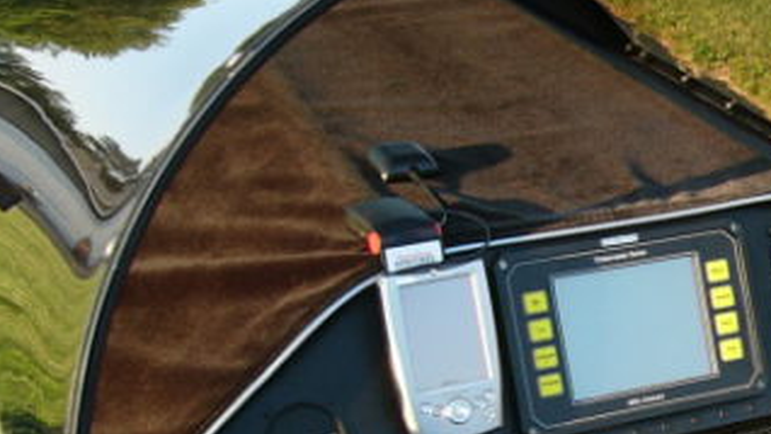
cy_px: 364
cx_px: 730
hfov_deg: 22.5
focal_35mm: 92
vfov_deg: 13.1
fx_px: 1881
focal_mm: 5.8
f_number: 2.8
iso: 50
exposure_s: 1/100
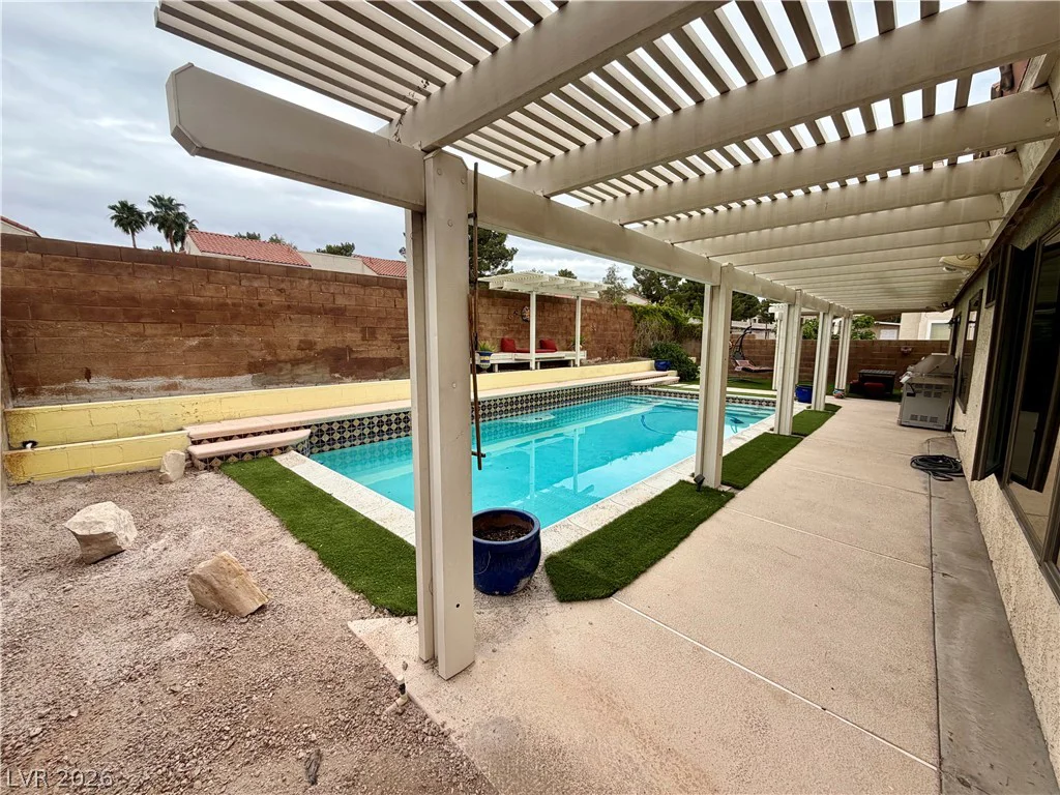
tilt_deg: -7.5
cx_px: 530
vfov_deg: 85.7
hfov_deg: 102.1
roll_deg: +0.1
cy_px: 398
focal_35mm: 14
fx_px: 429
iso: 32
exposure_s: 1/770
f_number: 2.2
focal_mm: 2.22
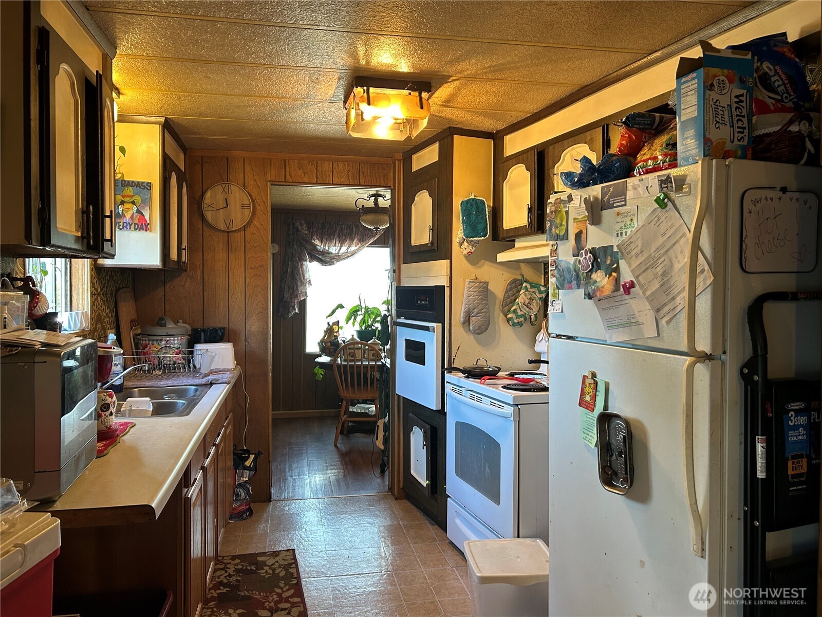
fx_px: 617
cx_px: 411
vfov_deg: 53.1
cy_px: 308
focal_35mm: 26
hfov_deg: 67.3
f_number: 1.5
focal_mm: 5.7
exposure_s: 1/60
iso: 125
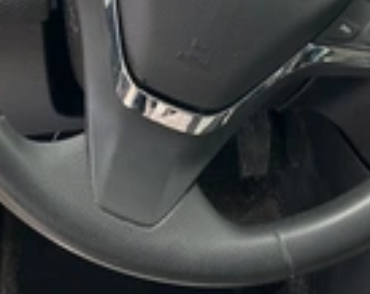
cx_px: 200
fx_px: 874
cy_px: -51
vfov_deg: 18.2
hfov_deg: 23.9
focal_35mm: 80
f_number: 1.8
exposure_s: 1/138
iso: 32
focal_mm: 3
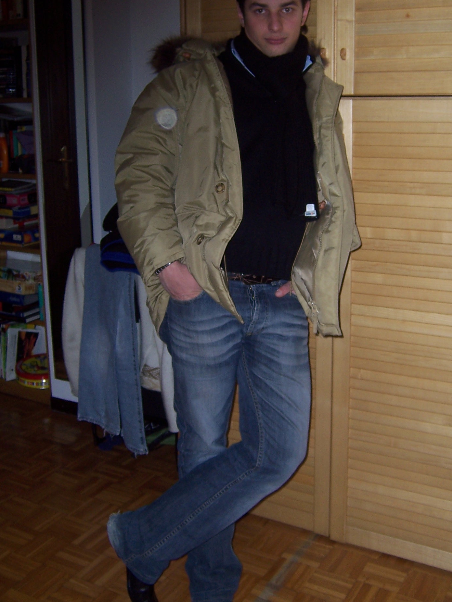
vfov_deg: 45.6
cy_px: 247
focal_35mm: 41
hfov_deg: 35.1
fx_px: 714
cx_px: 251
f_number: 2.8
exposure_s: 1/60
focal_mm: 5.5
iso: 80
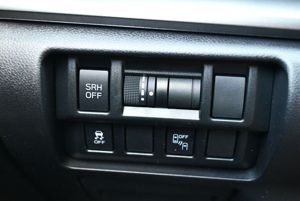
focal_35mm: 52
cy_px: 100
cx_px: 150
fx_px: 434
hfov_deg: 38.2
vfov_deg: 26.0
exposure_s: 1/100
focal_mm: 26
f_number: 4.2
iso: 3200
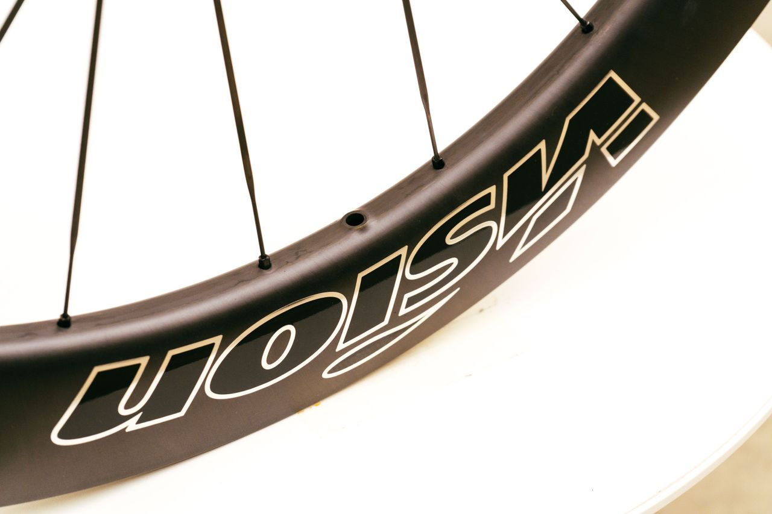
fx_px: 1501
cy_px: 257
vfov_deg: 19.5
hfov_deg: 28.8
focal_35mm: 70
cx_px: 386
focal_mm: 70
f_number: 7.1
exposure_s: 1/125
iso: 1000
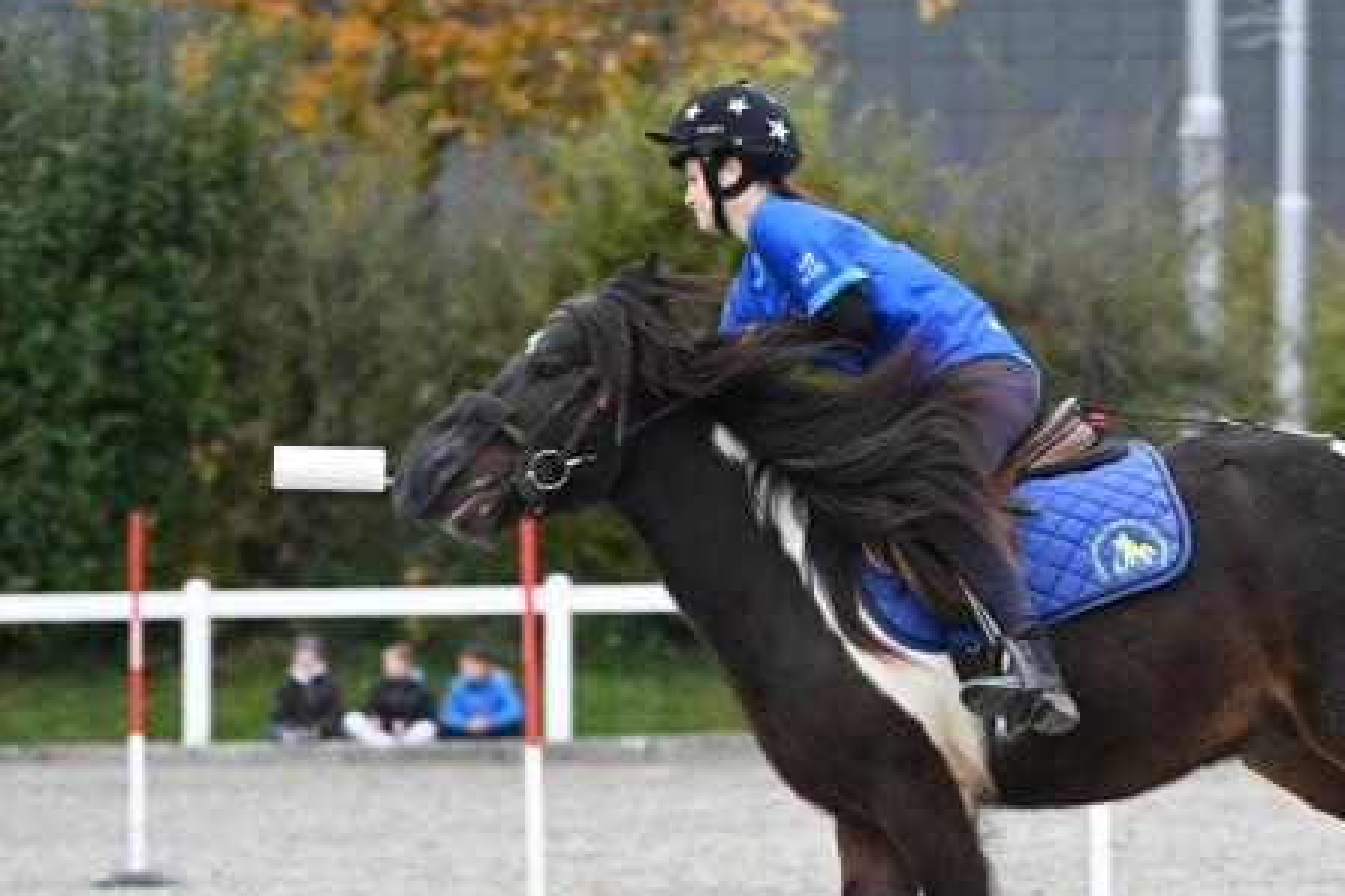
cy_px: 621
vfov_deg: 4.9
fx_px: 10382
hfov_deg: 7.4
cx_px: 911
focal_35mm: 278
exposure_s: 1/800
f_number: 4.8
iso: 3200
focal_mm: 155
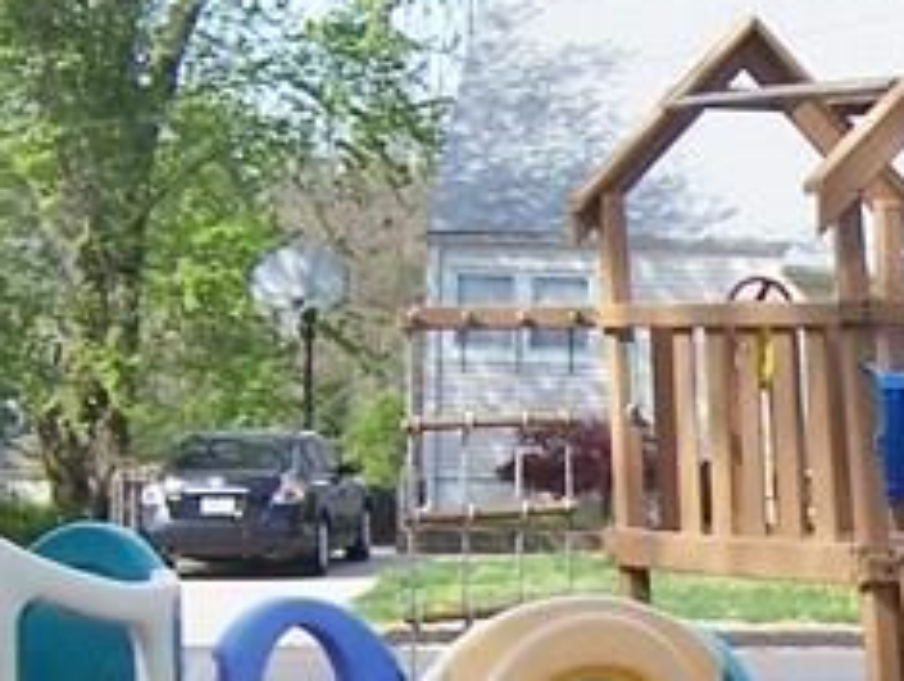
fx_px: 4551
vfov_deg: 8.5
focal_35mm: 174
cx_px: 1042
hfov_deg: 11.2
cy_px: 558
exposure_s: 1/500
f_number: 4
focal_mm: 6.7
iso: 80
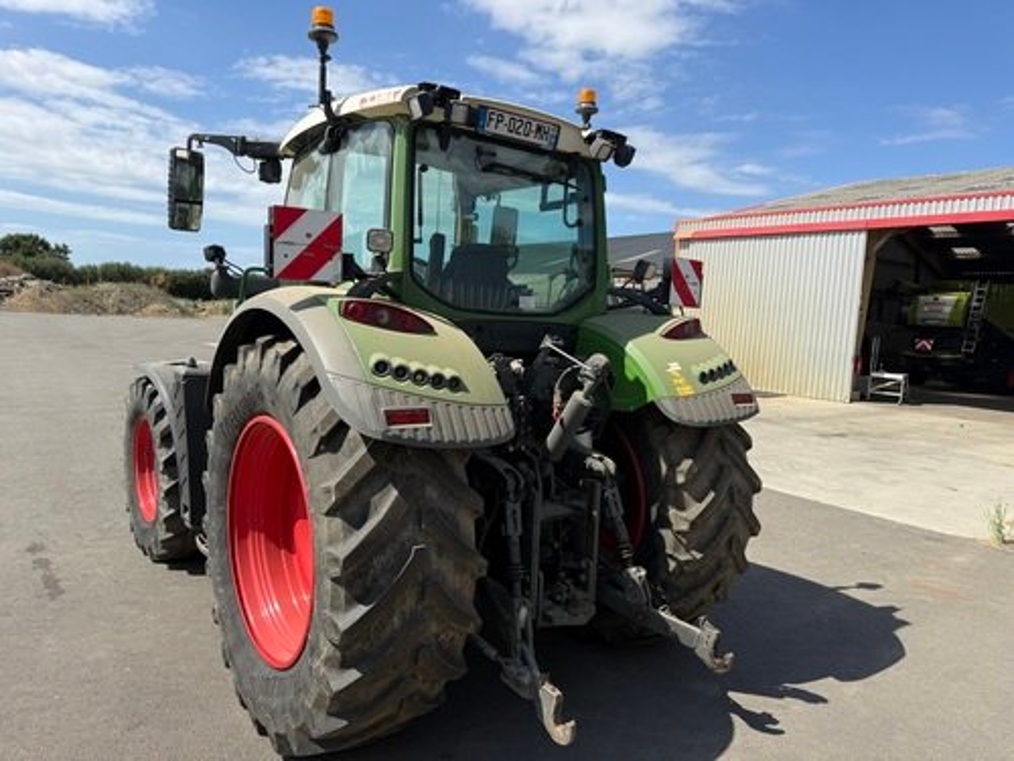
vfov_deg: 56.8
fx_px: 703
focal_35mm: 24
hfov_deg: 71.6
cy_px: 380
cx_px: 507
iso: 80
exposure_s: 1/4405
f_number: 1.78
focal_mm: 6.76
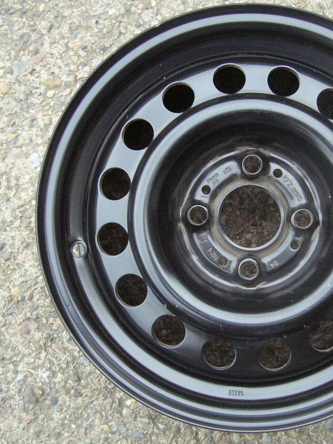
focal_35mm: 47
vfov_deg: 40.4
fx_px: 603
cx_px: 251
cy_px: 223
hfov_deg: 30.4
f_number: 2.8
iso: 400
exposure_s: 1/250
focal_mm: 5.8
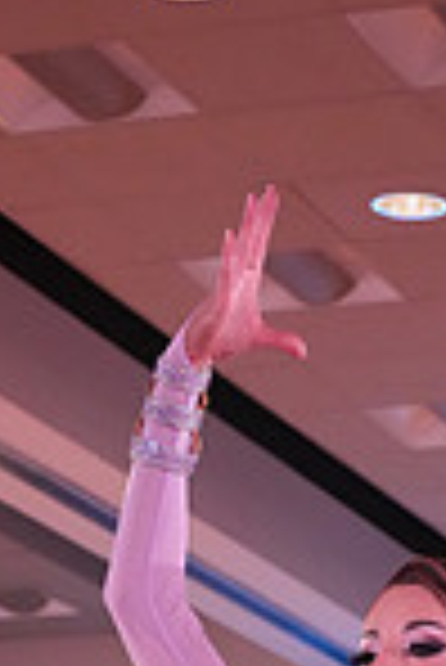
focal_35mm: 180
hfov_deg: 7.6
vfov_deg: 10.6
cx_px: 246
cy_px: 1246
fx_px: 3337
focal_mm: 46
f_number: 5
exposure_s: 1/400
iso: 6400
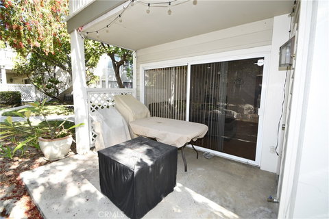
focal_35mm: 15
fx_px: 137
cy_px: 110
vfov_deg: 77.3
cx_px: 164
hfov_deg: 100.4
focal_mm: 10
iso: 200
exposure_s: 1/100
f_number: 5
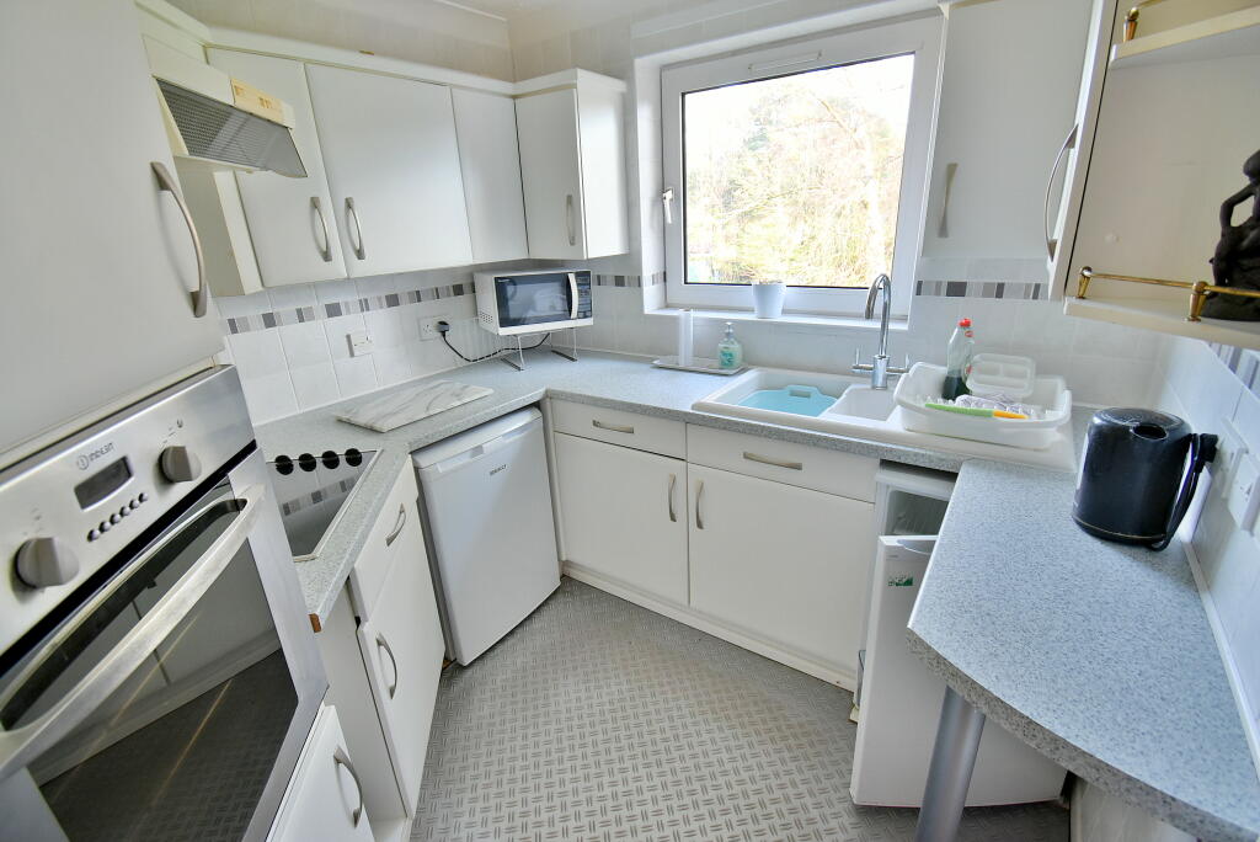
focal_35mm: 15
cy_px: 421
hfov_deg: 100.4
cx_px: 630
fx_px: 525
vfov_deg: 77.4
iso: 1000
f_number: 4.5
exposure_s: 1/15
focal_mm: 10
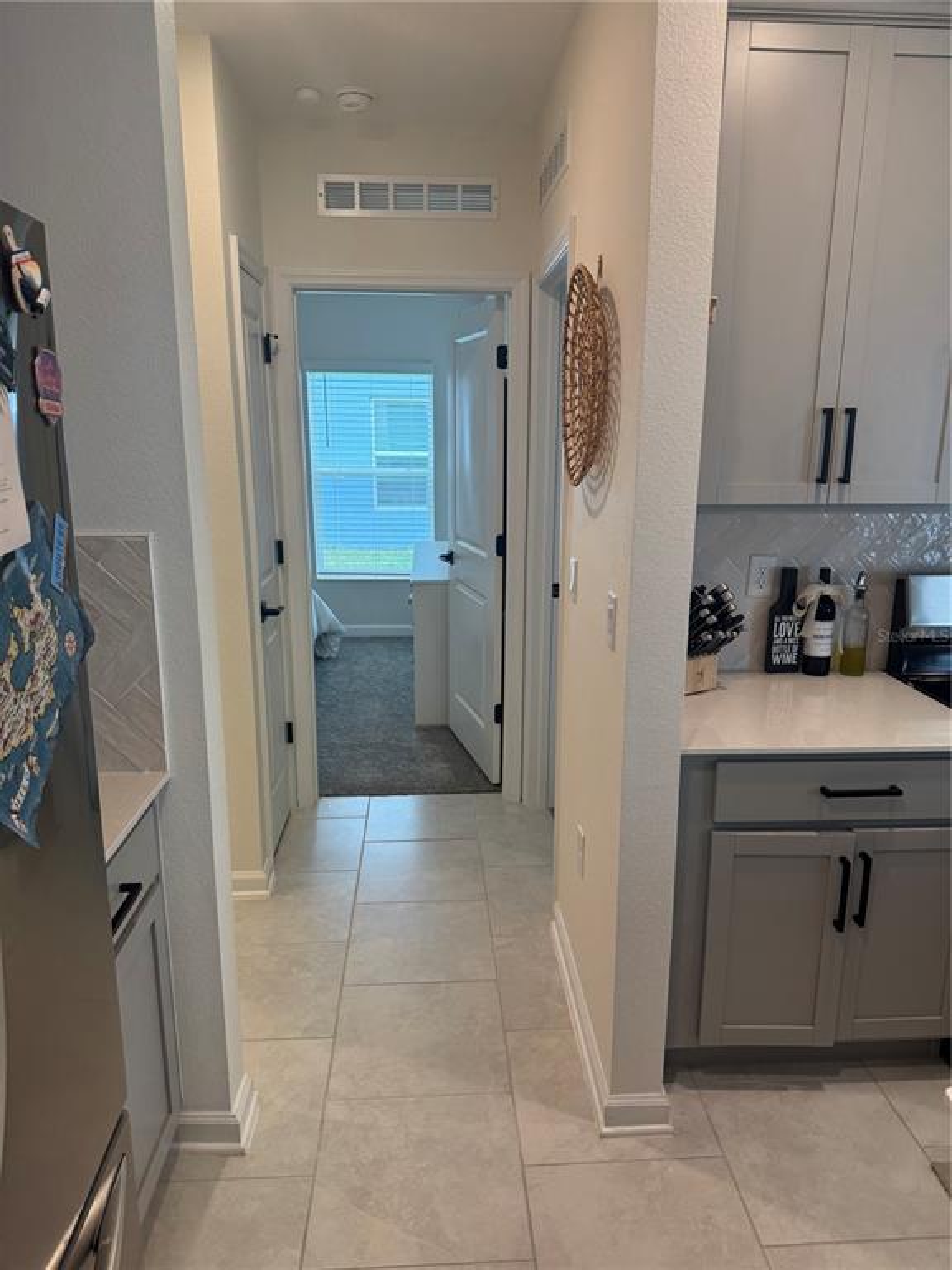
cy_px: 635
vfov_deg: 71.6
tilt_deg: -11.8
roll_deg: +0.2
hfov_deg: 56.8
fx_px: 880
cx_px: 476
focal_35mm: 24
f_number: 1.78
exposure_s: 1/120
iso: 160
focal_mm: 6.76
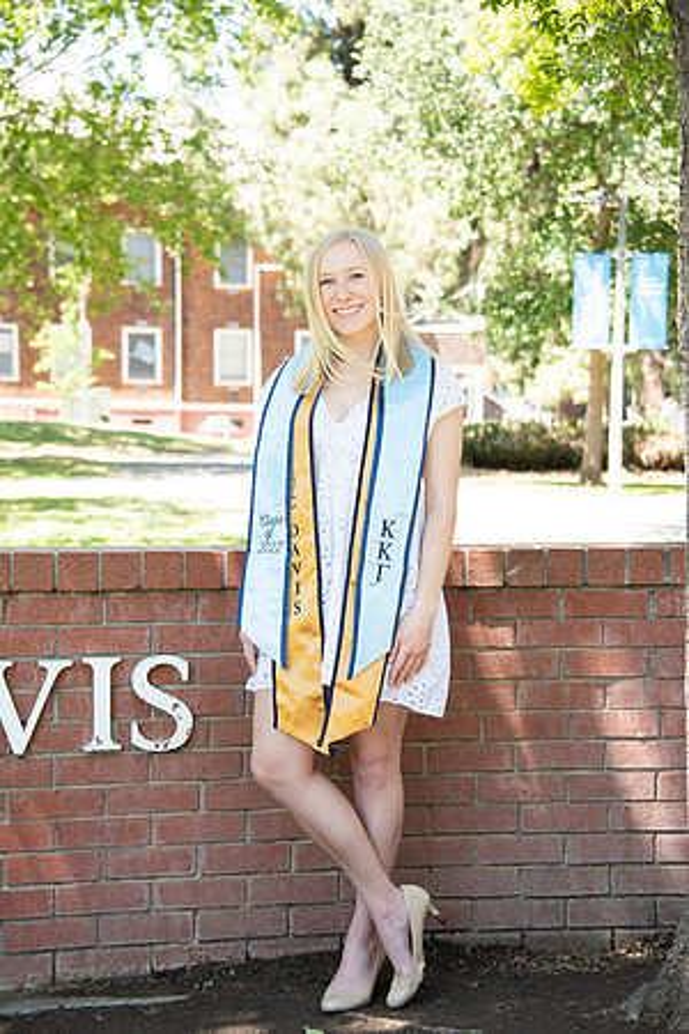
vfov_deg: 26.0
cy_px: 517
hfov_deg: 17.5
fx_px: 2239
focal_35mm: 78
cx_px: 344
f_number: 5.6
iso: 640
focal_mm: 78
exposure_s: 1/250
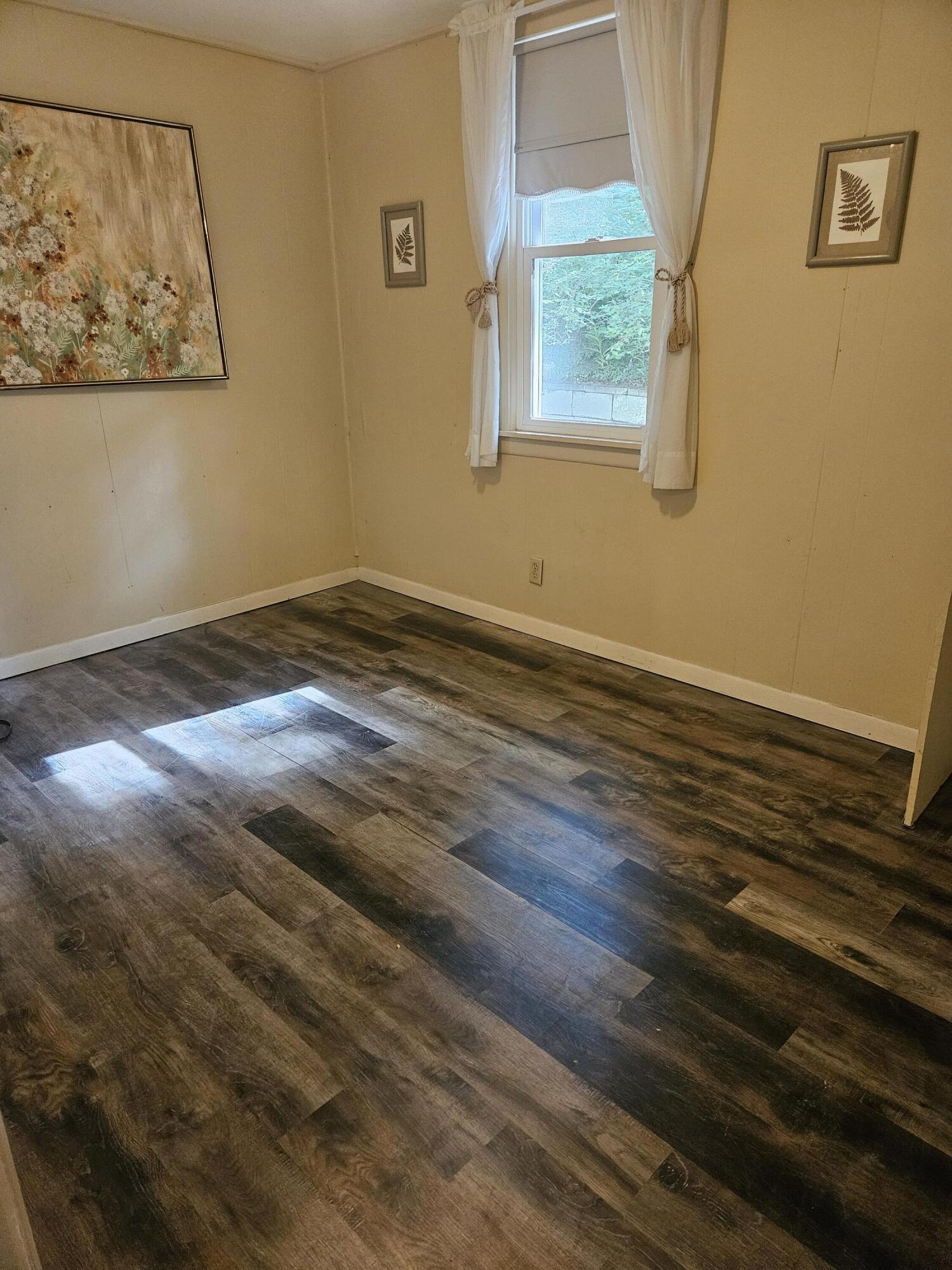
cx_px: 476
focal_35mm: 23
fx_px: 843
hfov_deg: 58.9
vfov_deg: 73.9
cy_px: 635
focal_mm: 5.4
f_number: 1.8
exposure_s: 1/120
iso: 640
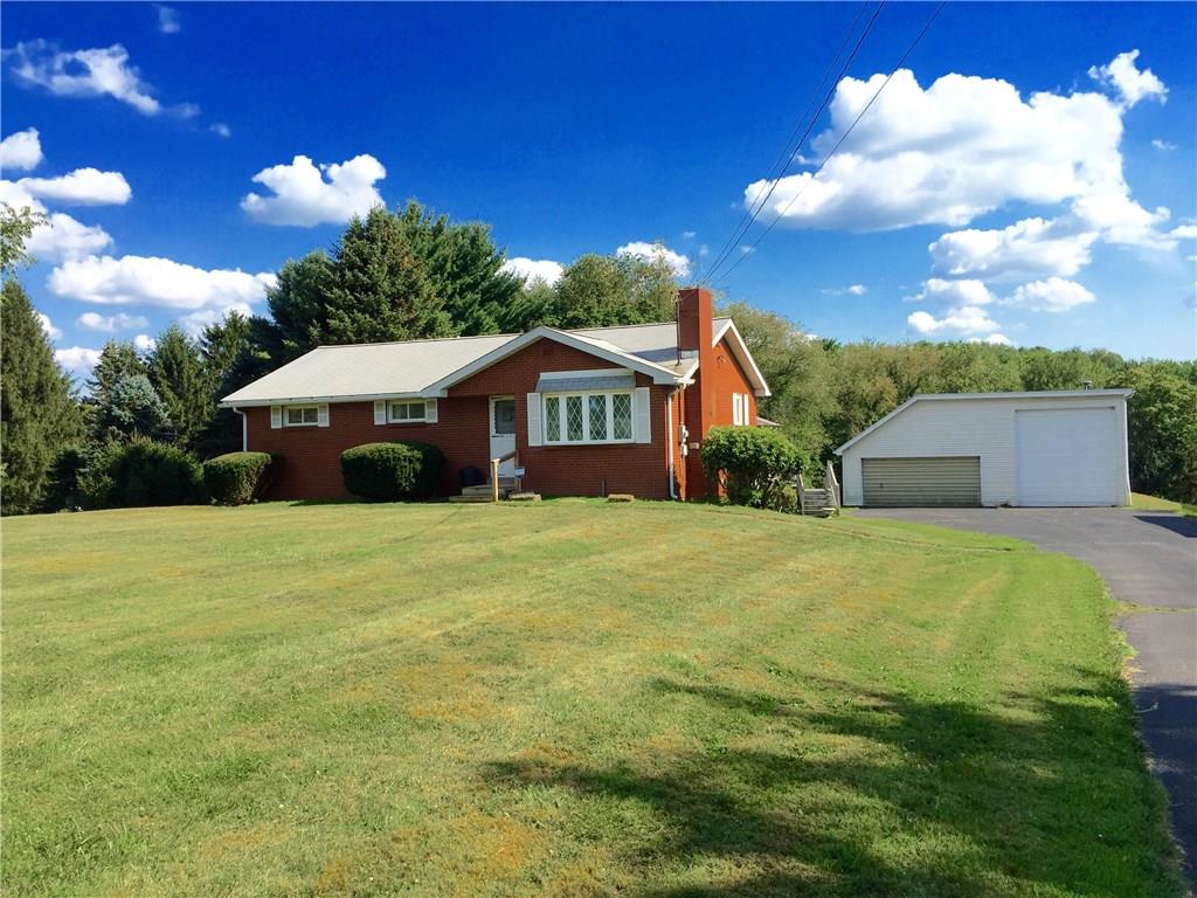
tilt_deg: +0.6
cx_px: 598
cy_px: 449
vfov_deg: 48.2
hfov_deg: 61.7
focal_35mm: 29
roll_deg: +0.4
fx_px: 1003
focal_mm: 4.15
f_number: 2.2
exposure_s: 1/1721
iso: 32
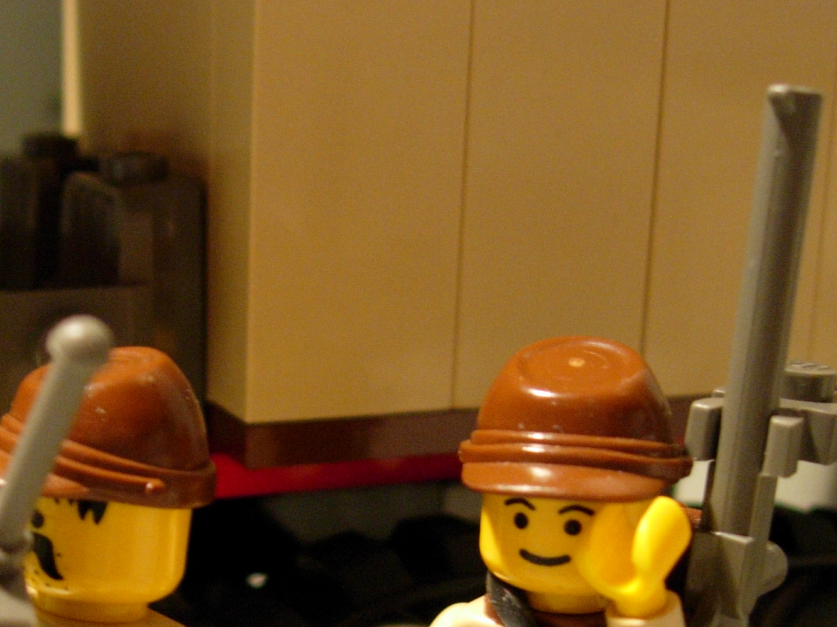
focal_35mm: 74
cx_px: 276
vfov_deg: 19.4
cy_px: 599
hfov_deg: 26.2
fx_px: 1789
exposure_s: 1/13.8
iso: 200
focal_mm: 7.8
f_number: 2.8
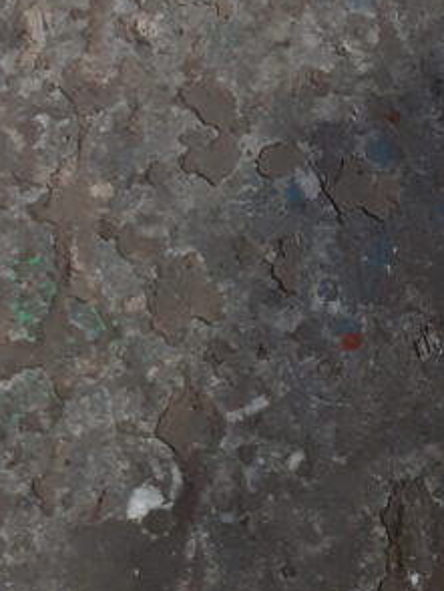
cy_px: -410
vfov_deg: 17.6
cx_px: 336
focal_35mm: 94
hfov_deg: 15.7
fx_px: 1605
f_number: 1.9
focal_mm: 3.6
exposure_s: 1/33
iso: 100
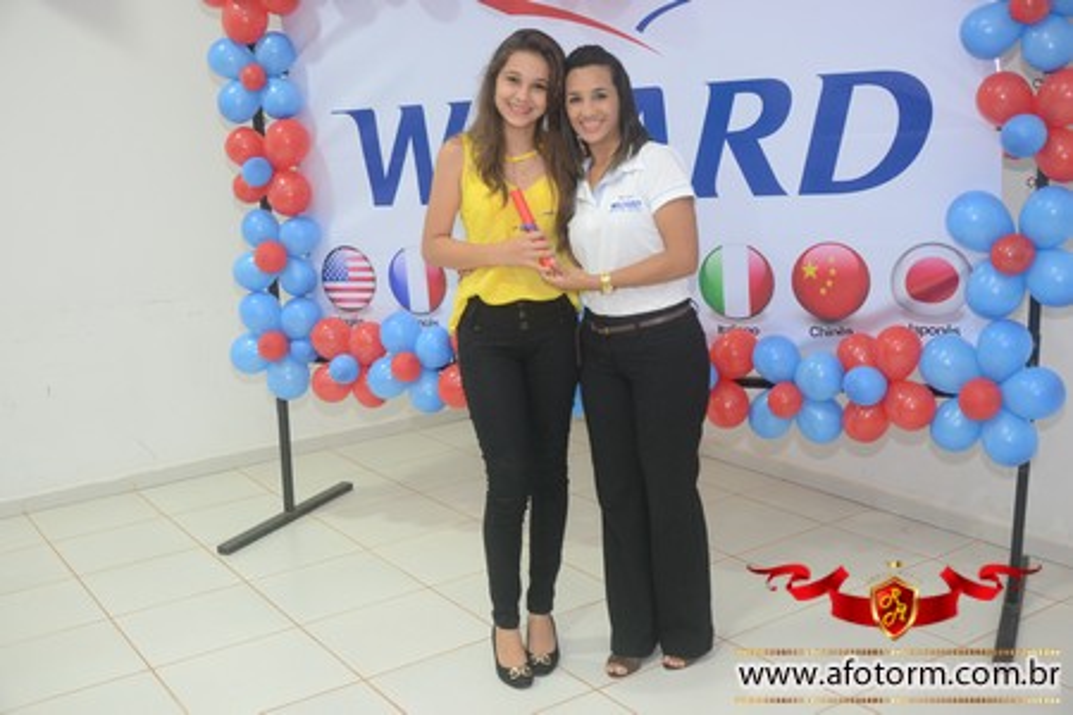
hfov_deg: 49.6
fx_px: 1162
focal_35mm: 39
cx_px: 536
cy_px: 358
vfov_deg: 34.2
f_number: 3.8
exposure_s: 1/80
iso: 1600
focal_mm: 26
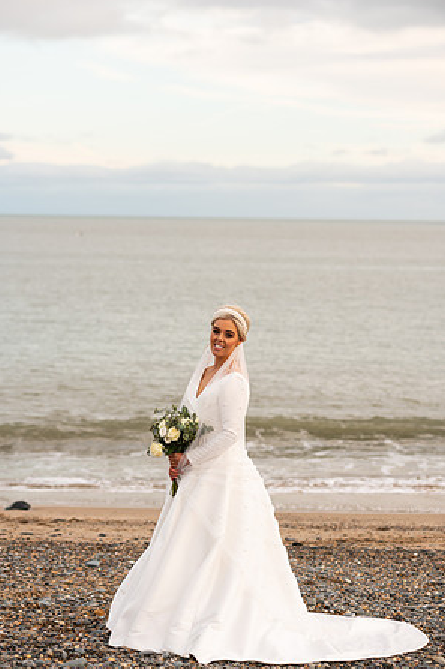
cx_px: 222
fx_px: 1874
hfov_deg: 13.5
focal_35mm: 101
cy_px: 336
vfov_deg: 20.2
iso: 100
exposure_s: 1/200
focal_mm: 100
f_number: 3.5
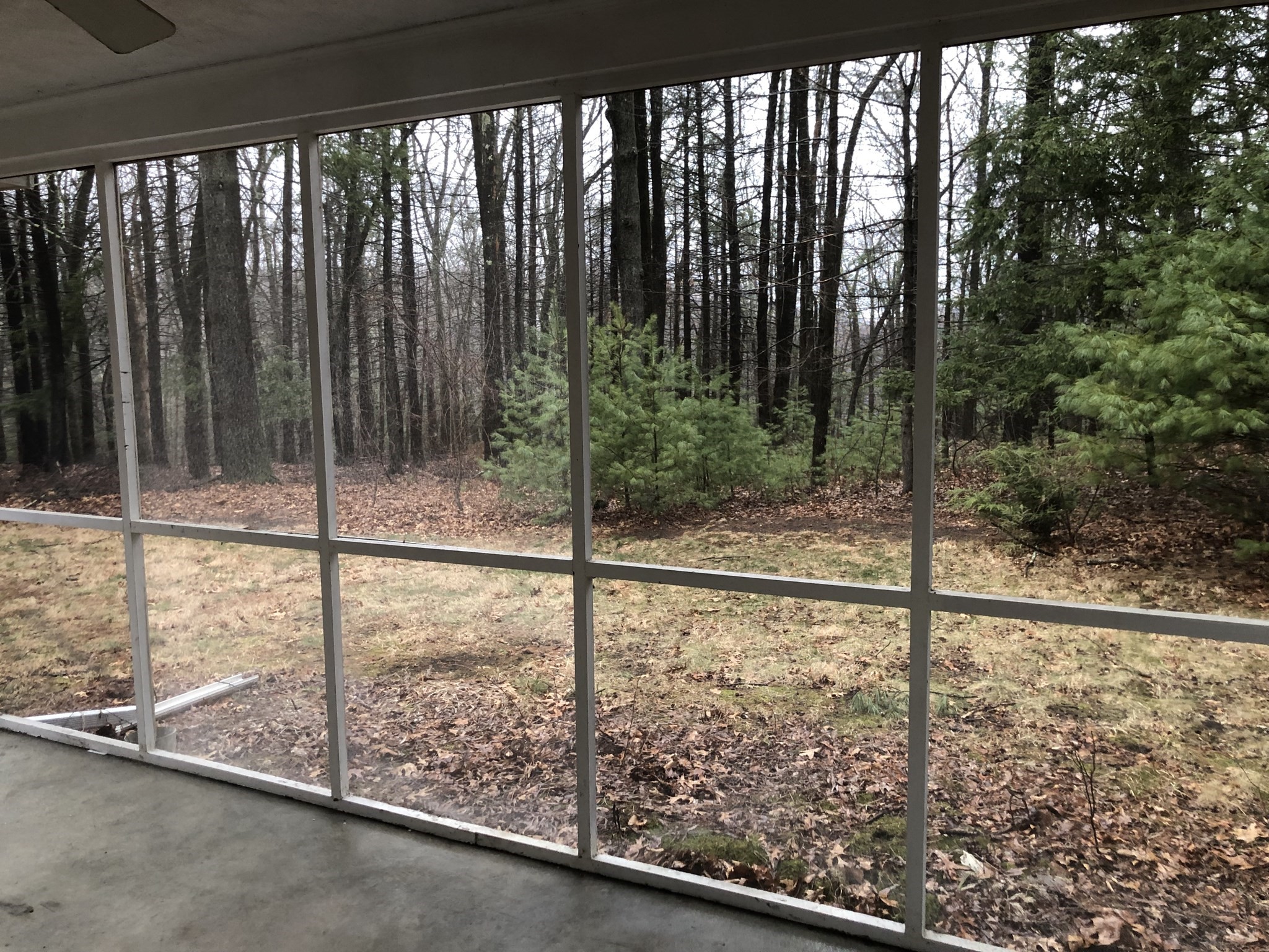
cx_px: 634
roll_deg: +0.8
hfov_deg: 63.4
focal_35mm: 28
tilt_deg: -7.8
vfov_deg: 49.7
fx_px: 1026
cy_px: 476
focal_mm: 3.99
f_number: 1.8
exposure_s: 1/30
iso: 40
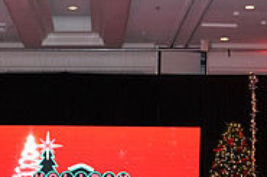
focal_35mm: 110
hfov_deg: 18.4
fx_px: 815
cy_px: 258
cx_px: 39
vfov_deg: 11.9
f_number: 4.5
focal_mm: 35
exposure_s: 1/200
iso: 2500
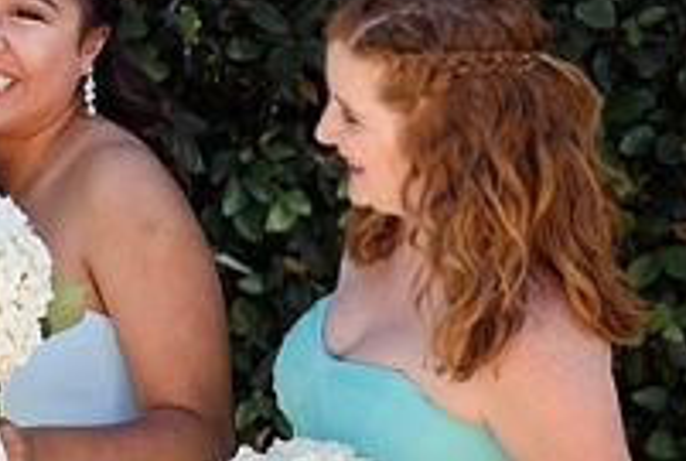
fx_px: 6188
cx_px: -536
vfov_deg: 4.3
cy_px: 248
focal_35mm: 324
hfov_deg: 6.2
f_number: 2
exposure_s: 1/3200
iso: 250
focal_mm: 85
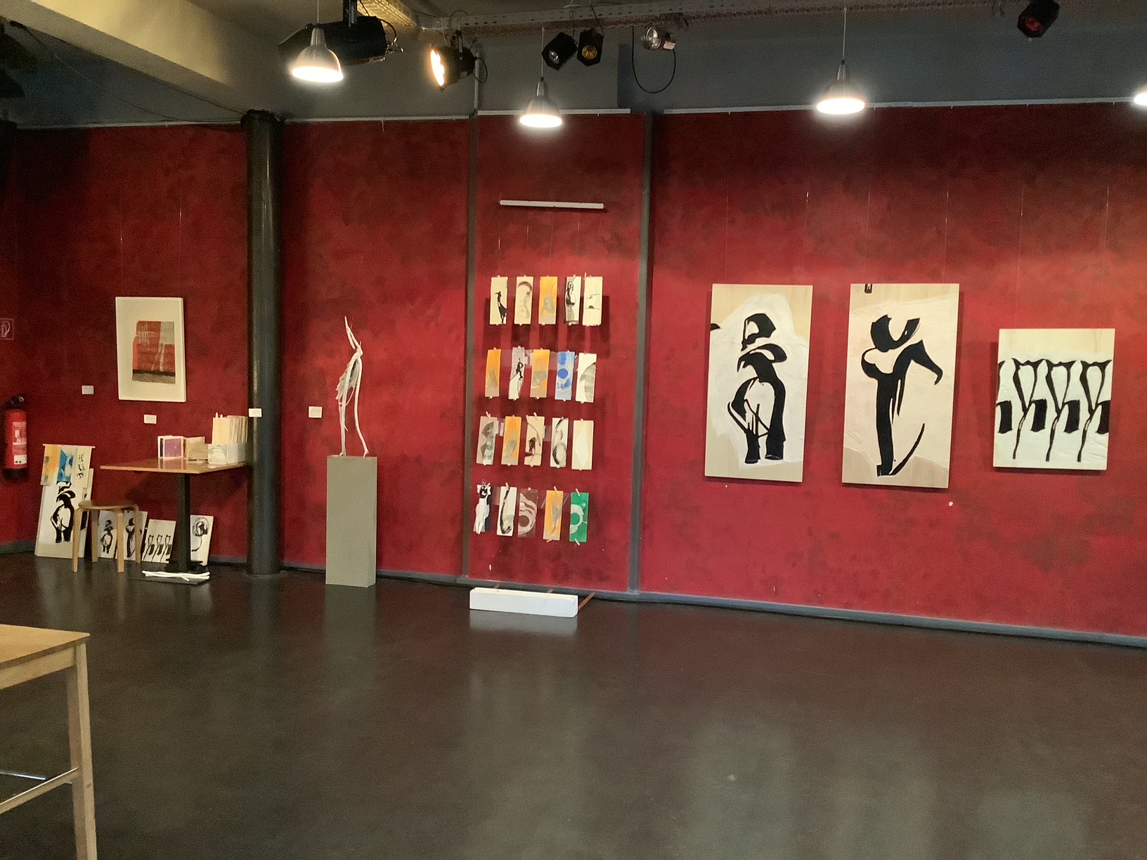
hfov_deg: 58.4
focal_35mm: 31
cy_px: 430
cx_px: 574
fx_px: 1027
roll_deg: -0.6
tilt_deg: -6.2
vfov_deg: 45.4
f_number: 2.4
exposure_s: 1/24
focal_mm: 3.3
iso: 640
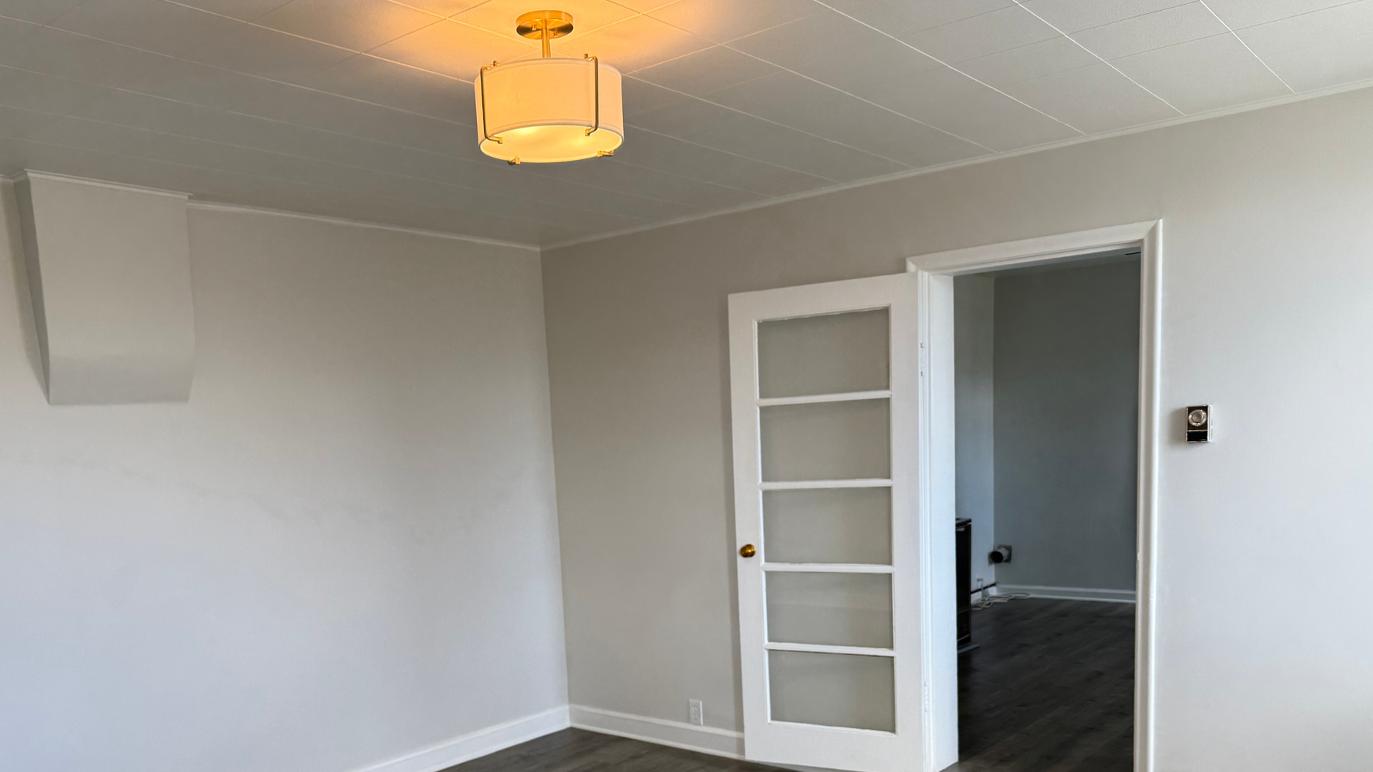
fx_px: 1092
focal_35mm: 30
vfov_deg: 38.0
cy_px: 579
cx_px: 596
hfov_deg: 64.1
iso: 64
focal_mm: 6.76
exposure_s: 1/177
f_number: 1.78
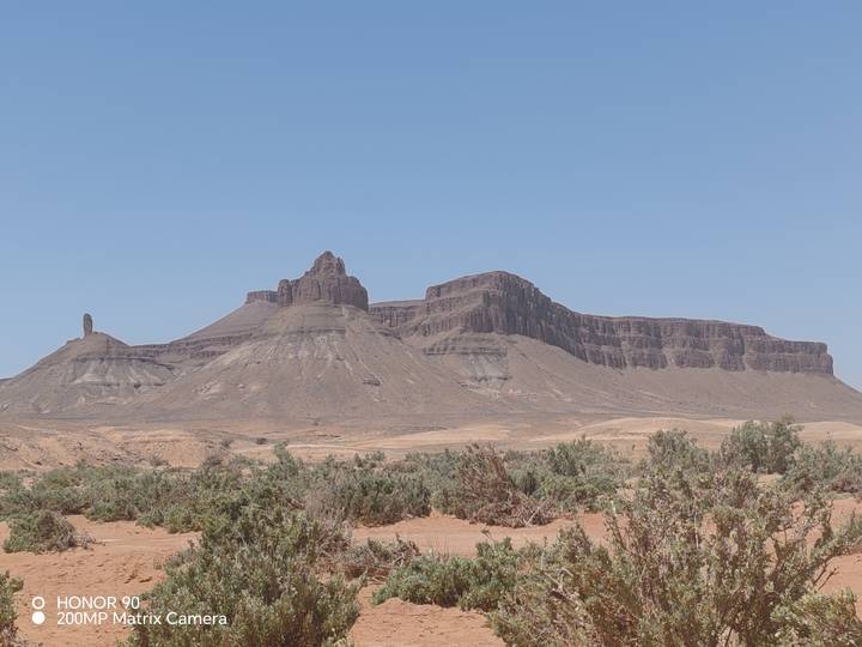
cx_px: 431
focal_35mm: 78
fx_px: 1942
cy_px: 324
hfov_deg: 25.0
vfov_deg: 18.9
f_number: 1.9
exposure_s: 1/810
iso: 50
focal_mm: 6.12
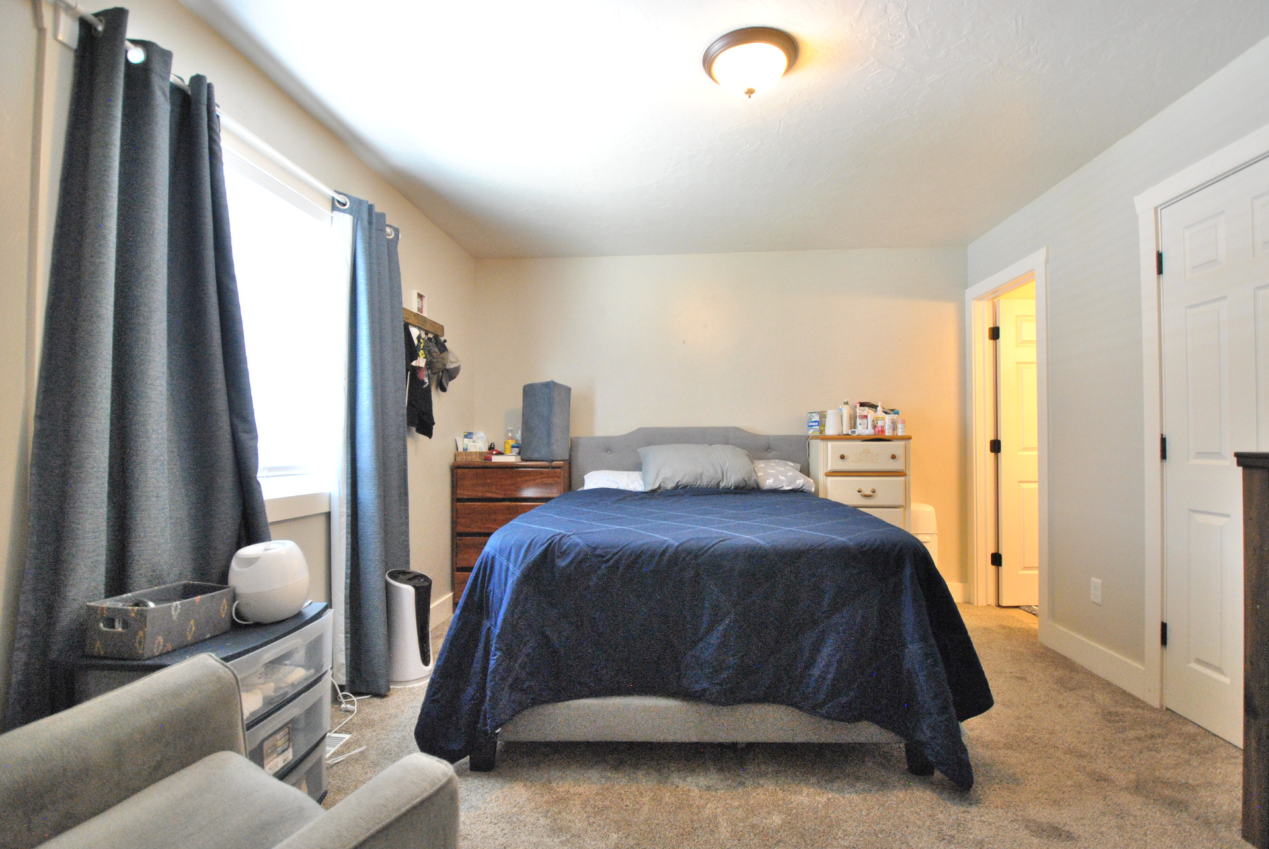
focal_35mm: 16
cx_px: 646
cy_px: 448
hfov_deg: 96.7
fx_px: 565
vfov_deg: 73.8
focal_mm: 10
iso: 900
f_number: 3.5
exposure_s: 1/30
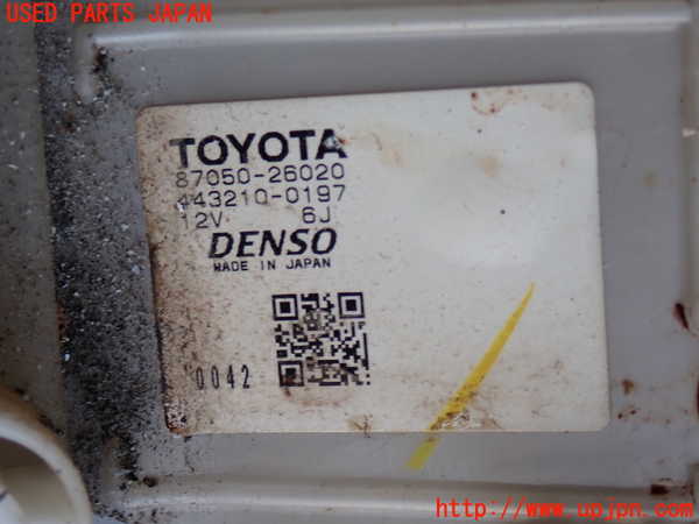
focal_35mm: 82
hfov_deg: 23.8
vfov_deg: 18.0
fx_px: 1656
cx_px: 350
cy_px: 262
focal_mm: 14.62
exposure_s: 1/100
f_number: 4.3
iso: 200
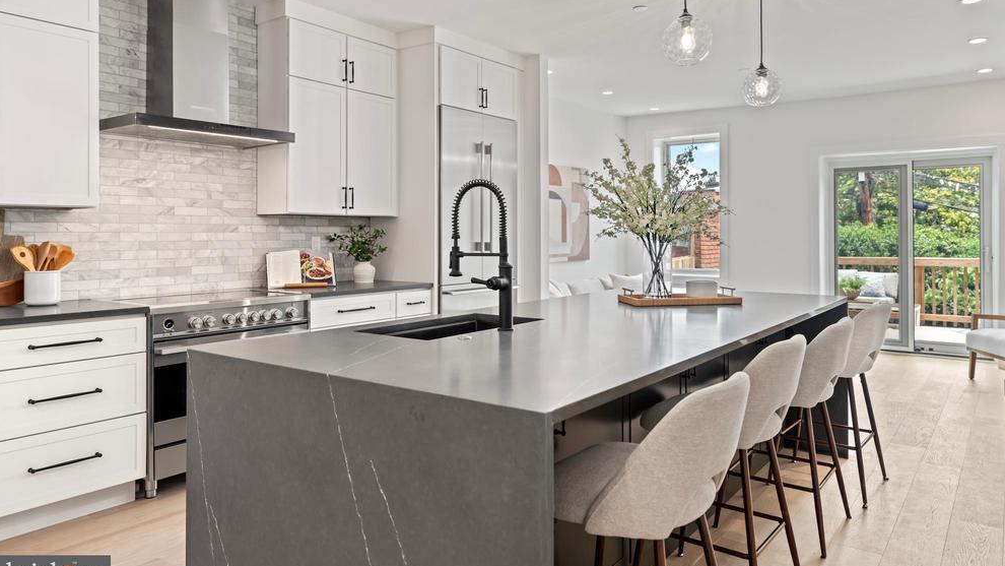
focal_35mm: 26
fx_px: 693
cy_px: 245
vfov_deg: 44.3
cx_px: 518
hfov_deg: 71.9
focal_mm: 24
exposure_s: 1/30
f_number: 4
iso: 800
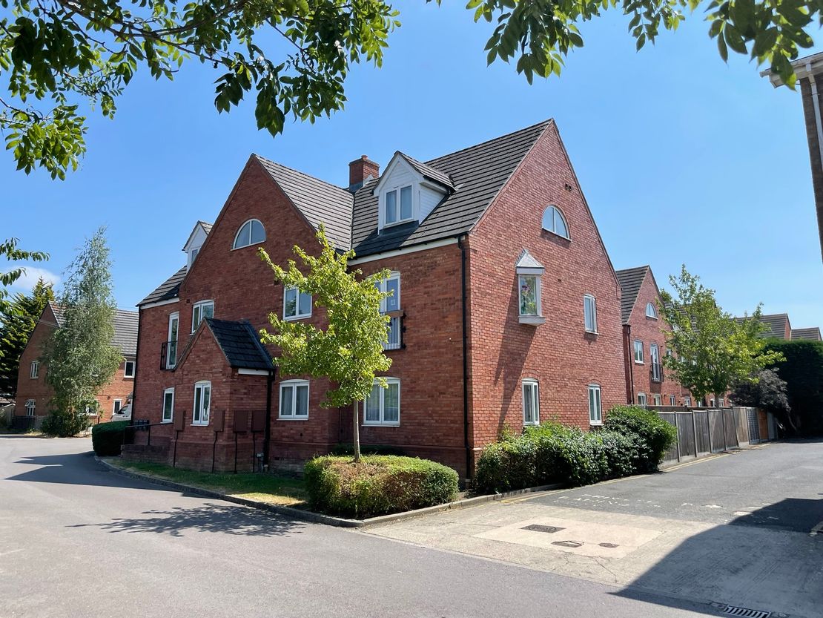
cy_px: 309
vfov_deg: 53.1
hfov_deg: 67.3
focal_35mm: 26
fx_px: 618
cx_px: 412
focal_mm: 4.2
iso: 32
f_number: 1.6
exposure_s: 1/3401
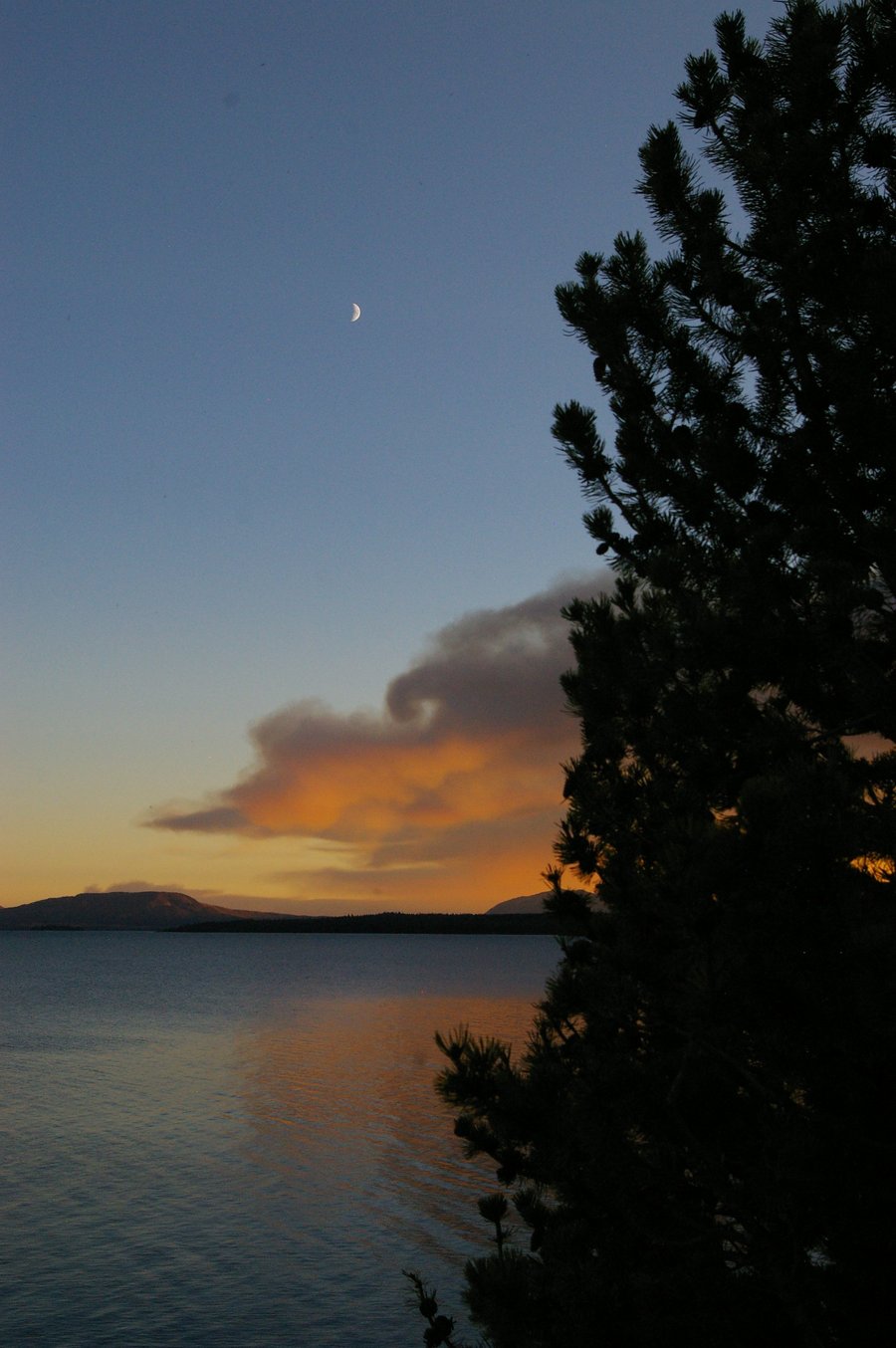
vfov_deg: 37.9
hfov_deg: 25.7
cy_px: 674
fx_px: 1964
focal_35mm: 52
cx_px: 448
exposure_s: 1/250
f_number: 9.5
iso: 800
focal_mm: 35
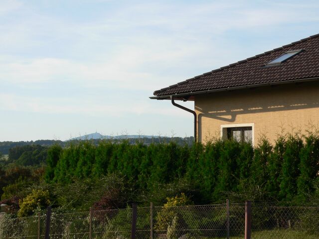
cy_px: 120
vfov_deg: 16.6
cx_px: 160
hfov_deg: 22.0
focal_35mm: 89
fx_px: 820
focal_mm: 14.8
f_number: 4
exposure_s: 1/500
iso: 80
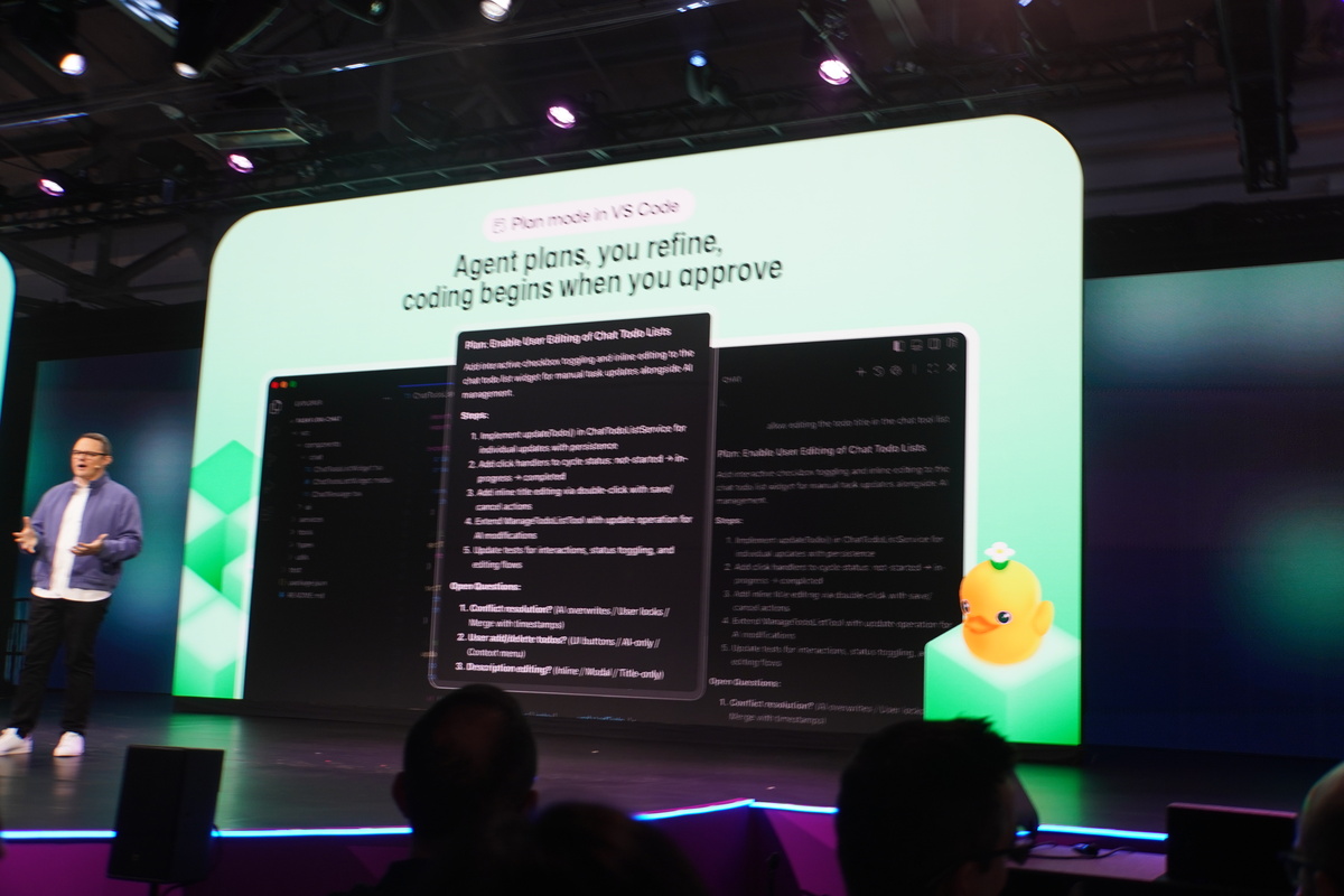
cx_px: 672
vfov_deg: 36.0
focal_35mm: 37
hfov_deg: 52.0
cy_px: 448
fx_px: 1377
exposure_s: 1/40
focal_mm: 24.6
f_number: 4
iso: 320
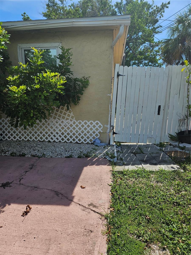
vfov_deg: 73.9
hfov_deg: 58.9
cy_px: 128
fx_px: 169
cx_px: 96
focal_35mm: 23
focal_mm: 5.4
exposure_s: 1/1809
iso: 25
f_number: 1.8
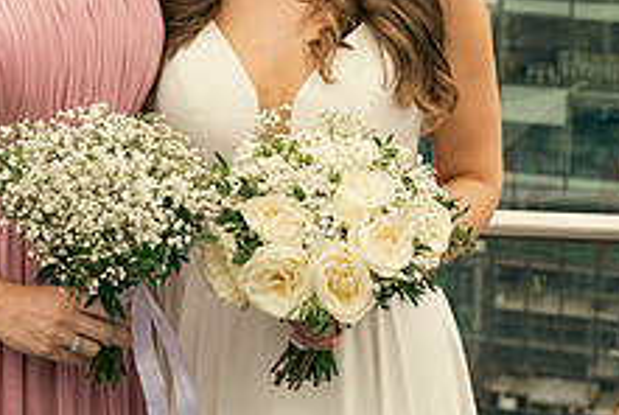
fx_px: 2255
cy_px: 21
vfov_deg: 10.4
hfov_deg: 15.5
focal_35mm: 131
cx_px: 104
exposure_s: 1/250
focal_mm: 50
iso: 200
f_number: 6.3
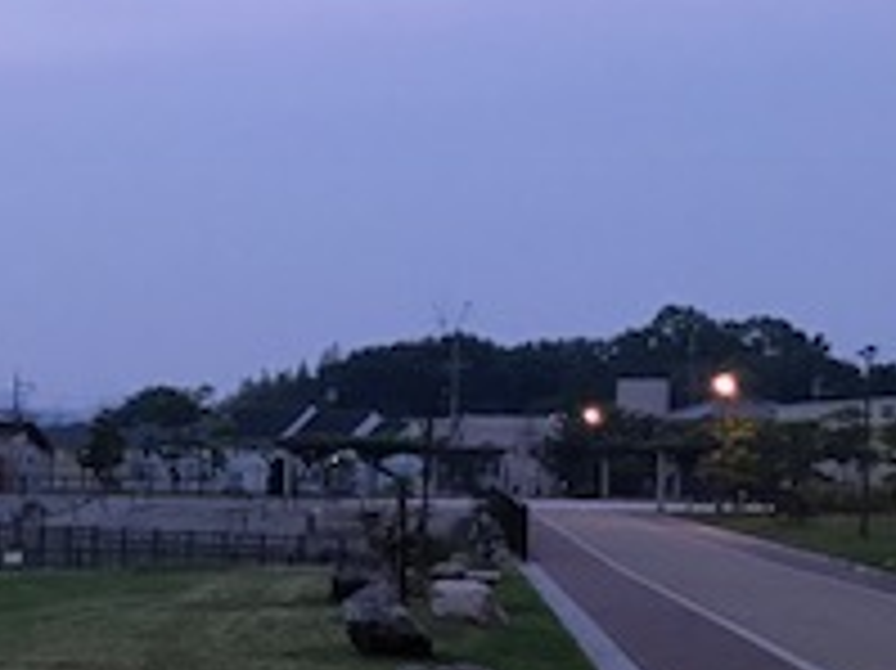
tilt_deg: -0.3
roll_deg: -1.3
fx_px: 2328
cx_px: -36
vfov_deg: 16.3
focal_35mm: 90
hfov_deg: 20.9
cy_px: 517
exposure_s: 1/15
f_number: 1.8
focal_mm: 3.99
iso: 80
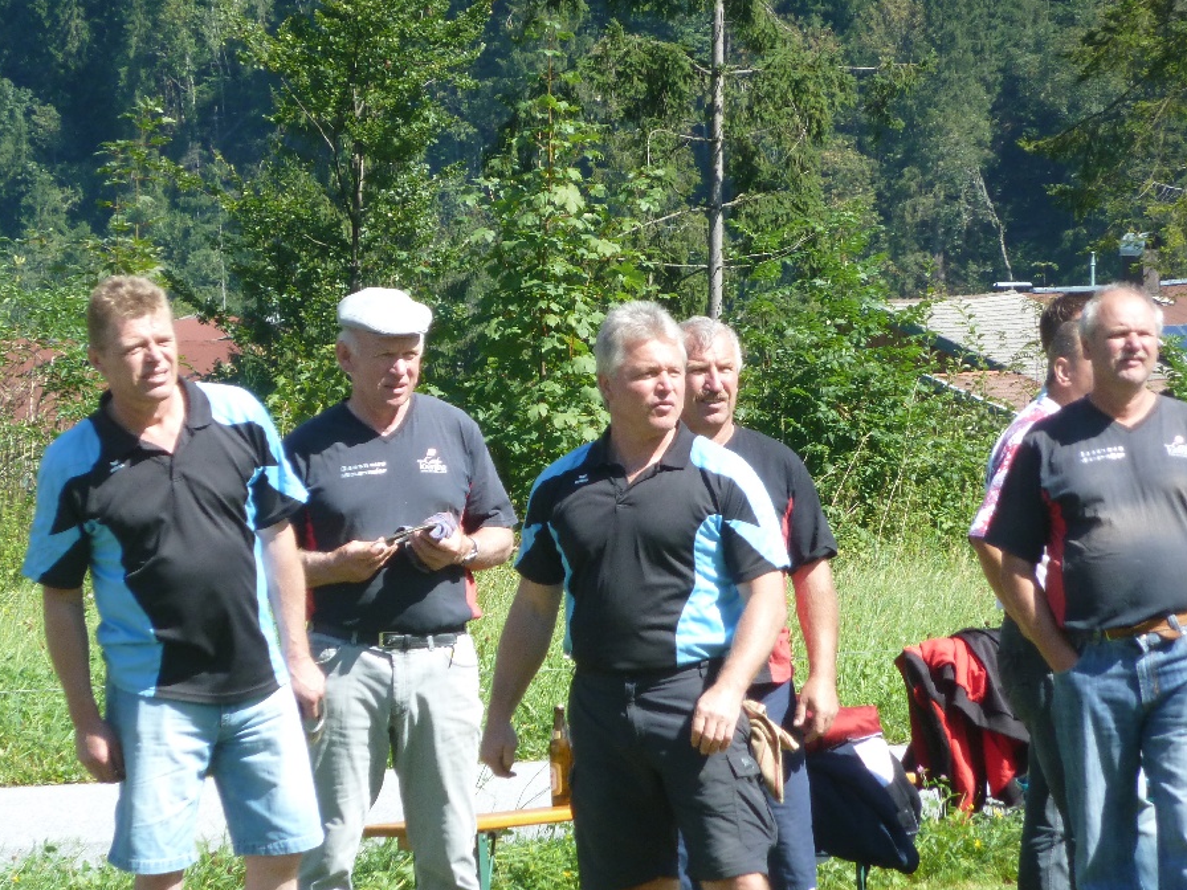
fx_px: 11762
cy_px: 456
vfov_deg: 4.3
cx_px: 599
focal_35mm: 343
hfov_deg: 5.8
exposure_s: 1/250
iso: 160
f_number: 4.9
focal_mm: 49.2
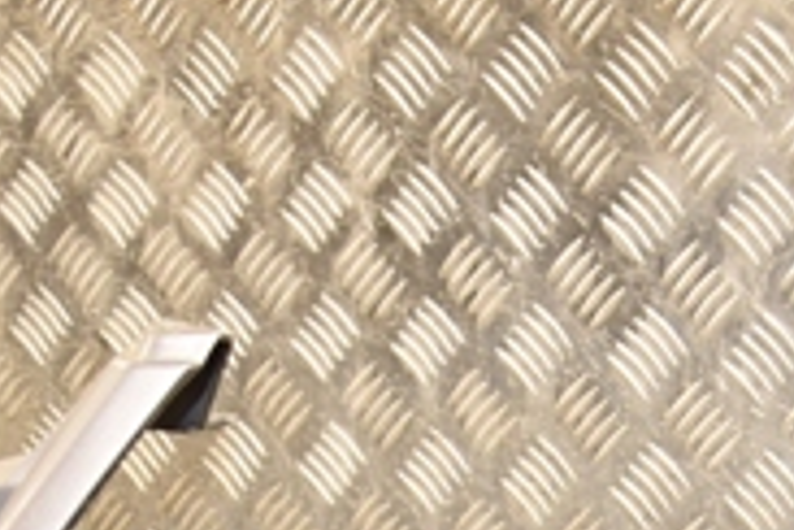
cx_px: 677
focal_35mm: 126
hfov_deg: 16.1
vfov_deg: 10.4
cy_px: 886
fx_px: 2779
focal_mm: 24
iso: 800
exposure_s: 1/160
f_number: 5
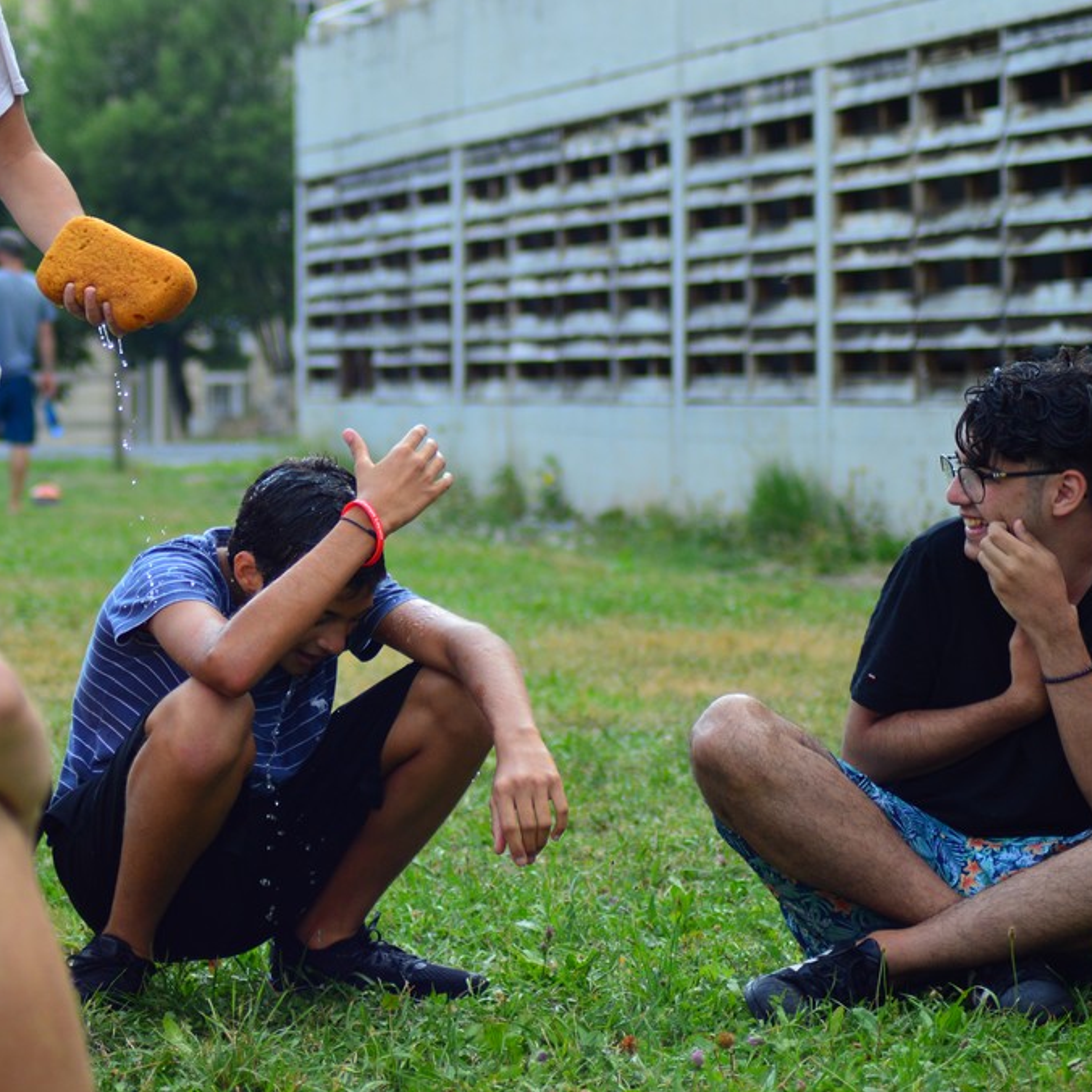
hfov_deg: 12.0
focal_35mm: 145
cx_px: 309
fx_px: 5162
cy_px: 548
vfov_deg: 12.1
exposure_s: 1/1000
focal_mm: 75
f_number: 4
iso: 400
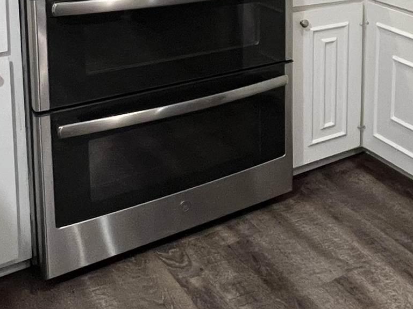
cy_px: -64
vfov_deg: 25.2
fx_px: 620
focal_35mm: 52
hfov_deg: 32.5
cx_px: 451
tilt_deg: -7.5
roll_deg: -2.3
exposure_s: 1/60
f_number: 1.8
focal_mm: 1.57
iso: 400
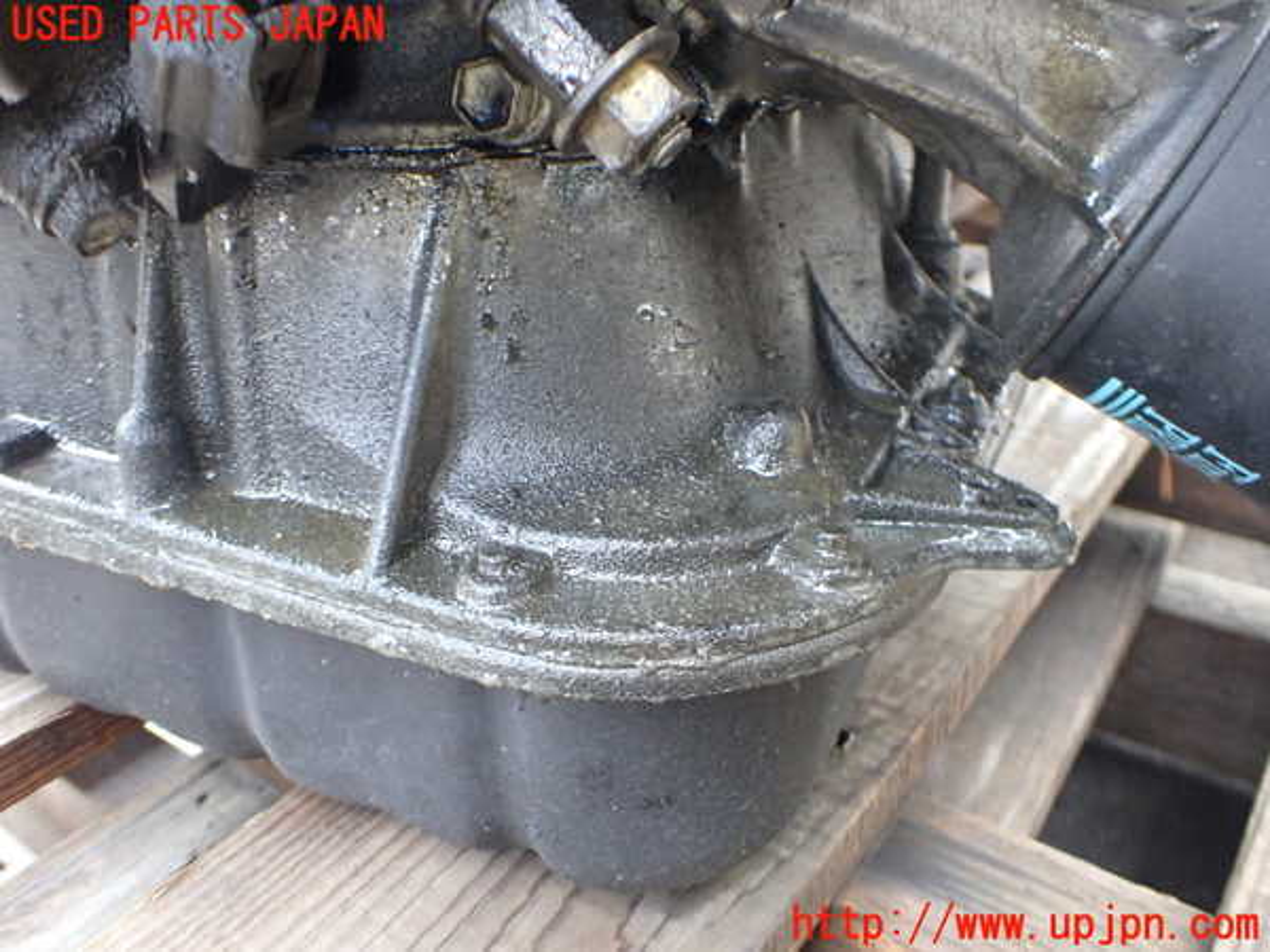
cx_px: 635
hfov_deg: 60.0
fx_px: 1101
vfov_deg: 46.8
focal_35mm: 30
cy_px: 476
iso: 500
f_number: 2.3
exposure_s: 1/125
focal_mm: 5.4
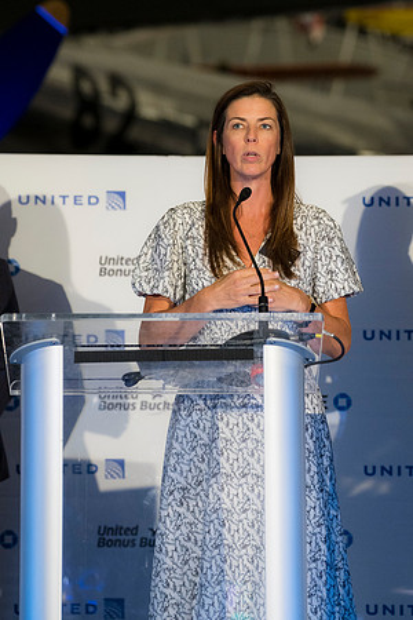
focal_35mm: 147
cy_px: 310
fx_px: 2529
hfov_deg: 9.3
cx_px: 206
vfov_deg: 14.0
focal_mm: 98
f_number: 2.8
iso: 900
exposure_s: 1/200
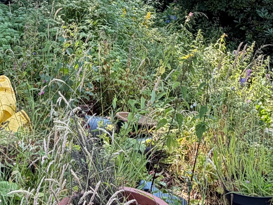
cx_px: 121
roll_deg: +1.9
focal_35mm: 52
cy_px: 18
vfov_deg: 27.0
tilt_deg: -9.7
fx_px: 410
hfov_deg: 36.8
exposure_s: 1/209
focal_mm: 2.22
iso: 40
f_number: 2.2
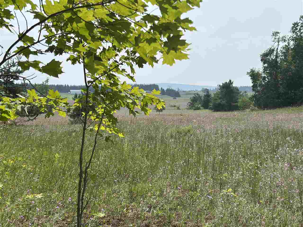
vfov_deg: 30.3
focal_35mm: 48
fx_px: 420
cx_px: 152
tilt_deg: -3.5
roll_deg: -0.2
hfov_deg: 39.7
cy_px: 114
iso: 100
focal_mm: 6.86
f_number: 1.78
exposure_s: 1/7634
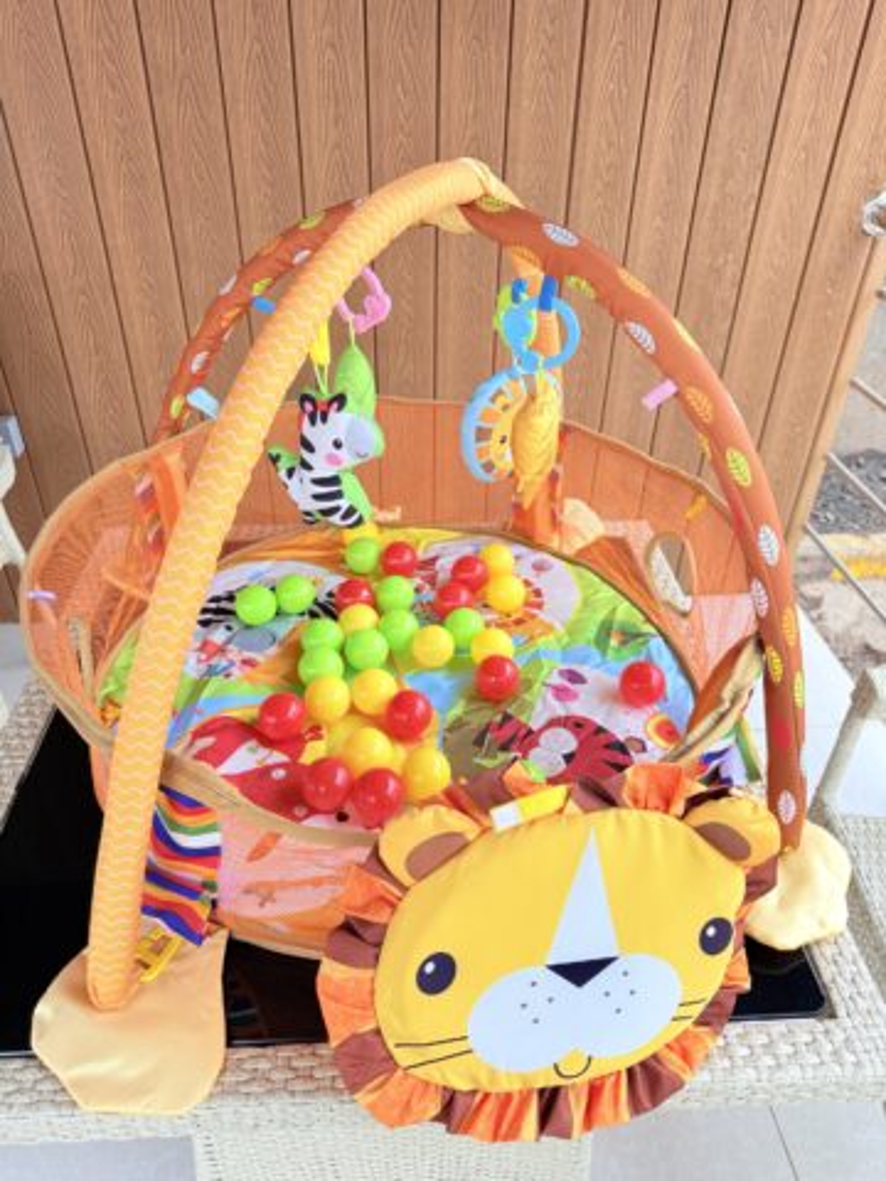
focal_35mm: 24
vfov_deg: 71.6
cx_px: 443
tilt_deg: -35.6
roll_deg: -2.1
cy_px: 590
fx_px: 819
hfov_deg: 56.8
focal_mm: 6.76
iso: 80
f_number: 1.78
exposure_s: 1/426
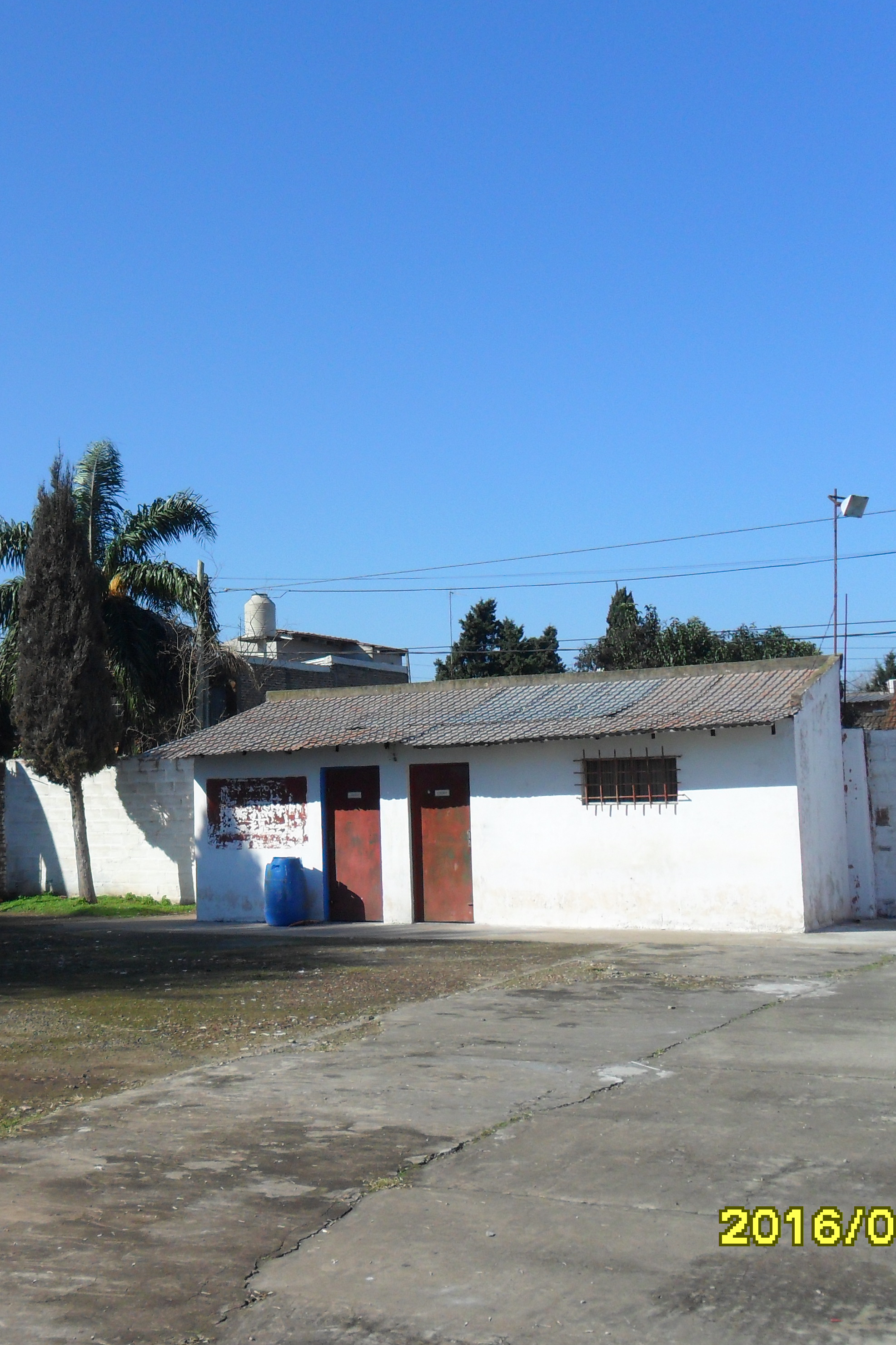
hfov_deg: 29.2
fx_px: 1680
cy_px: 676
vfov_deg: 43.6
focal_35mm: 45
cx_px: 174
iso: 100
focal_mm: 5.7
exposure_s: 1/1000
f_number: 3.7
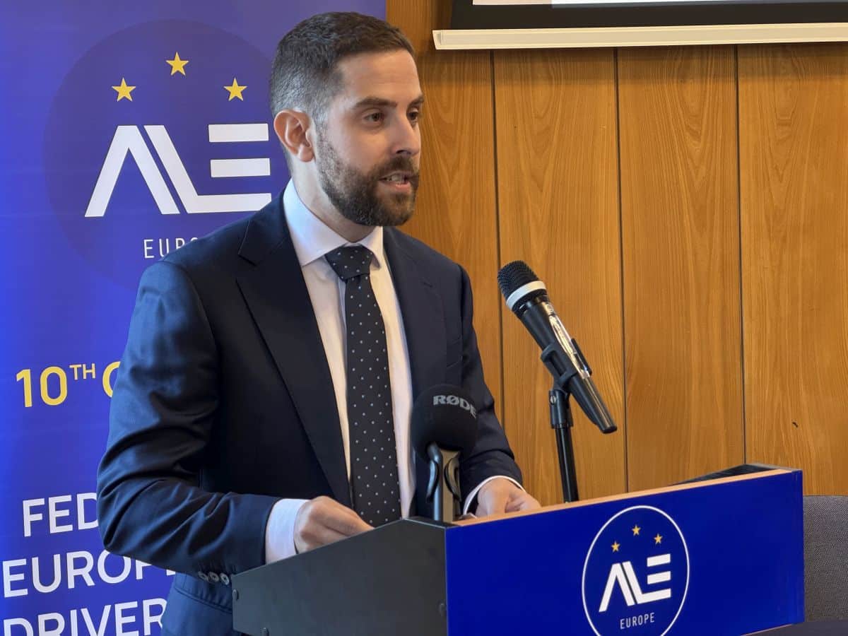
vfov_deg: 19.1
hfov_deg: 25.3
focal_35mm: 77
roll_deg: +2.0
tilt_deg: -5.0
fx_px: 1886
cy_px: 318
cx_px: 424
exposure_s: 1/50
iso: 200
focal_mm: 9
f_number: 2.8
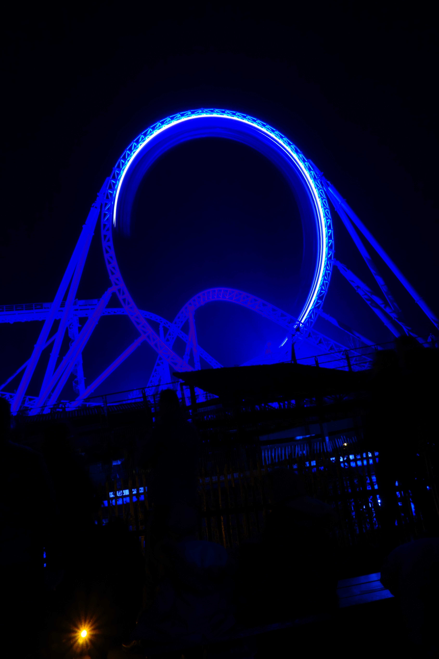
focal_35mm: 28
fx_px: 512
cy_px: 330
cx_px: 220
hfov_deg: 46.4
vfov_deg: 65.5
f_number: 8
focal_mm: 10.4
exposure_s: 2.5
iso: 125
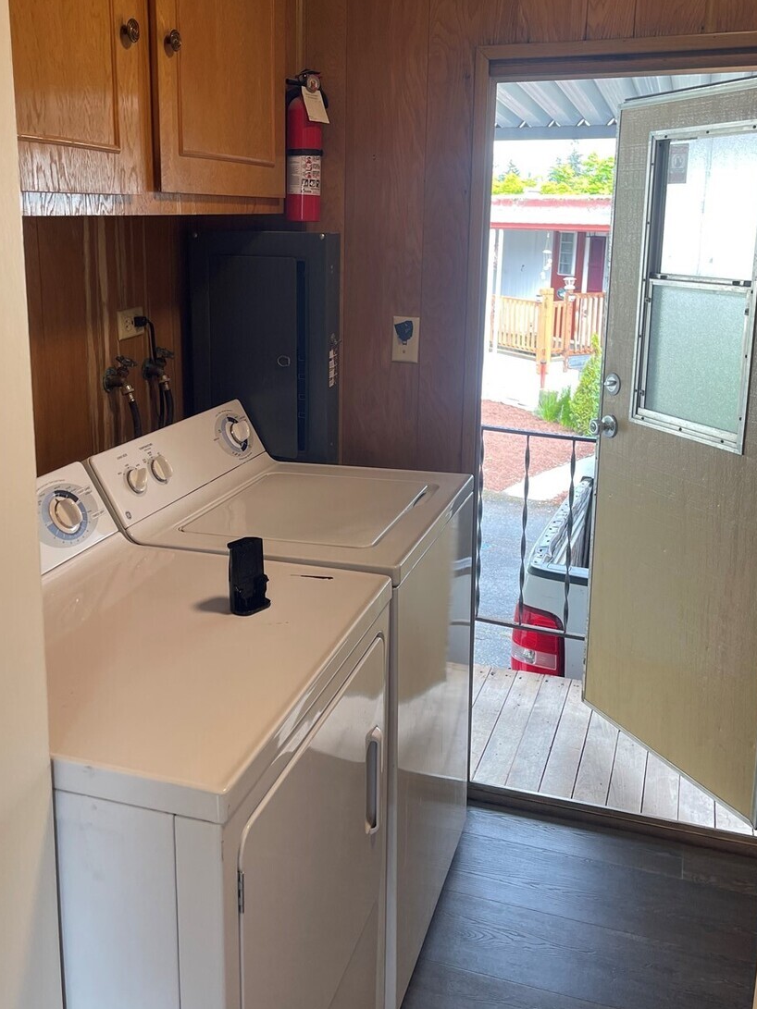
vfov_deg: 55.1
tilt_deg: -10.4
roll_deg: -0.3
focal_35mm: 33
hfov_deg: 42.9
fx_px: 962
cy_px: 420
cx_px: 346
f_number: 1.6
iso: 64
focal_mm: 5.1
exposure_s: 1/120
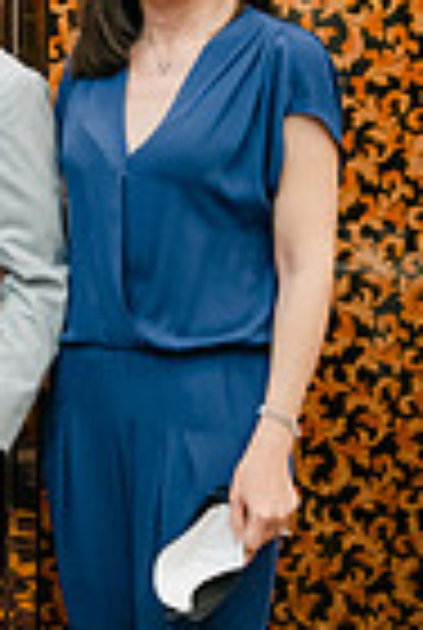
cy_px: 202
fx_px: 1350
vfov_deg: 26.1
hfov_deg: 16.1
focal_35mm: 77
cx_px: -230
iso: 800
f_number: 2.8
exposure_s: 1/125
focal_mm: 16
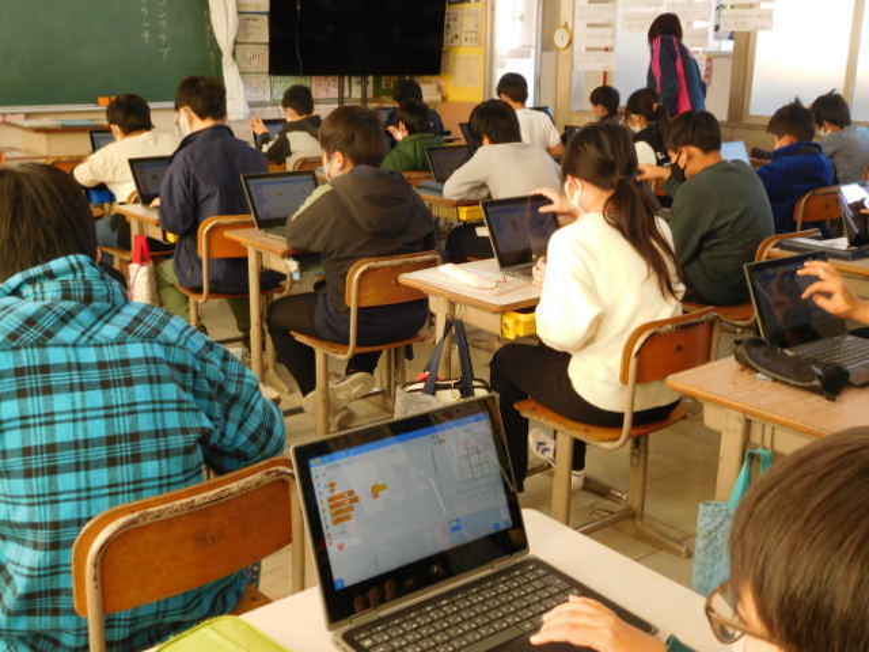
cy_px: 326
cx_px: 434
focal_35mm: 40
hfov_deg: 46.8
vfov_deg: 36.0
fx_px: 1004
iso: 160
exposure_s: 1/30
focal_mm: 7.1
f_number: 3.9
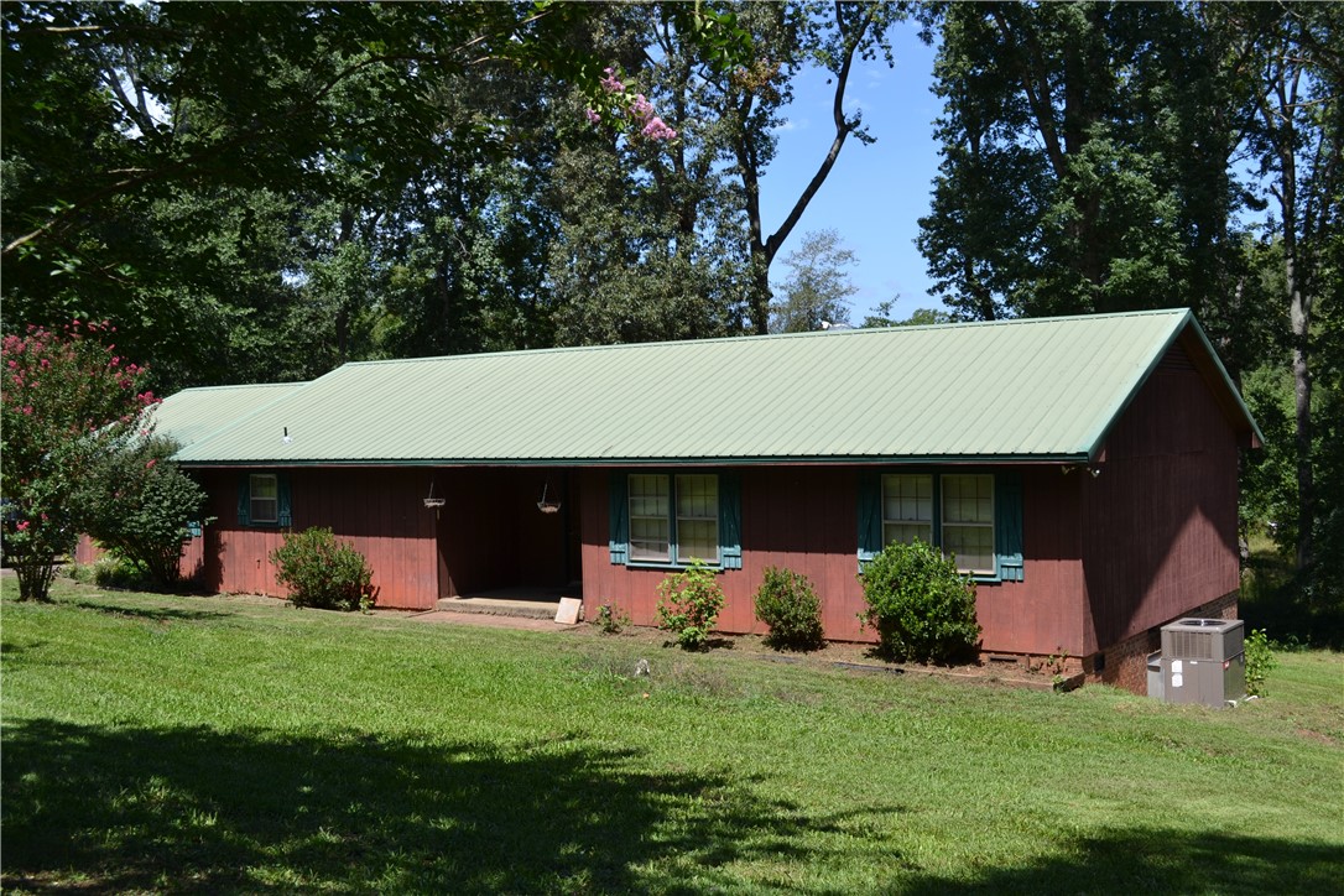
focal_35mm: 36
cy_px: 448
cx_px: 672
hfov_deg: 53.1
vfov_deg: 36.9
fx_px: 1344
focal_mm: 24
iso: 100
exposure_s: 1/200
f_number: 7.1
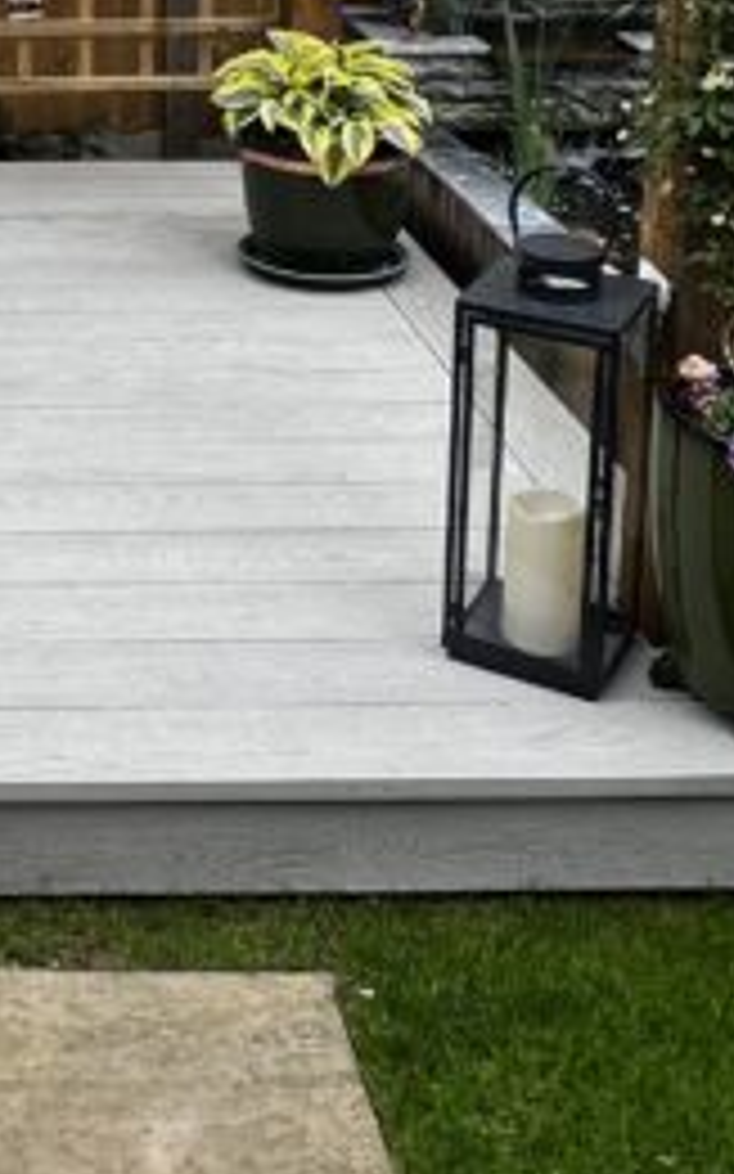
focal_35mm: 54
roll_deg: +1.8
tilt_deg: -10.3
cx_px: -158
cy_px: -9
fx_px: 1729
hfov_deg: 22.1
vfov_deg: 34.1
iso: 32
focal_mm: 1.57
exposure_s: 1/377
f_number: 1.8
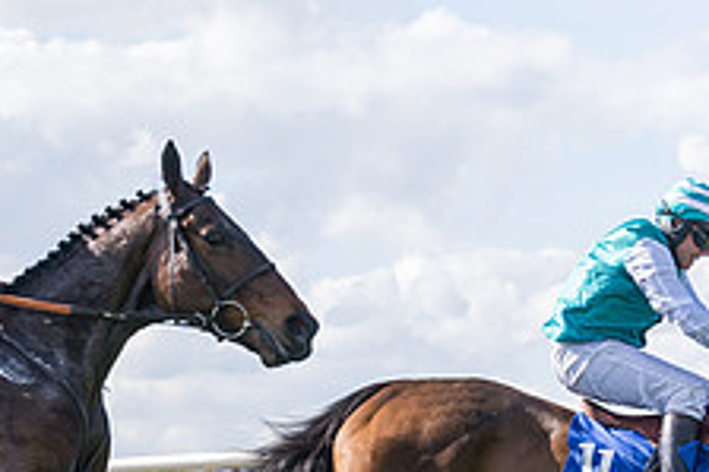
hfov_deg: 9.7
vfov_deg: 6.5
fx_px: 4152
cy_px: 580
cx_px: 72
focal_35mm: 211
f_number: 4
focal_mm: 70
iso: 400
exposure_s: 1/2500
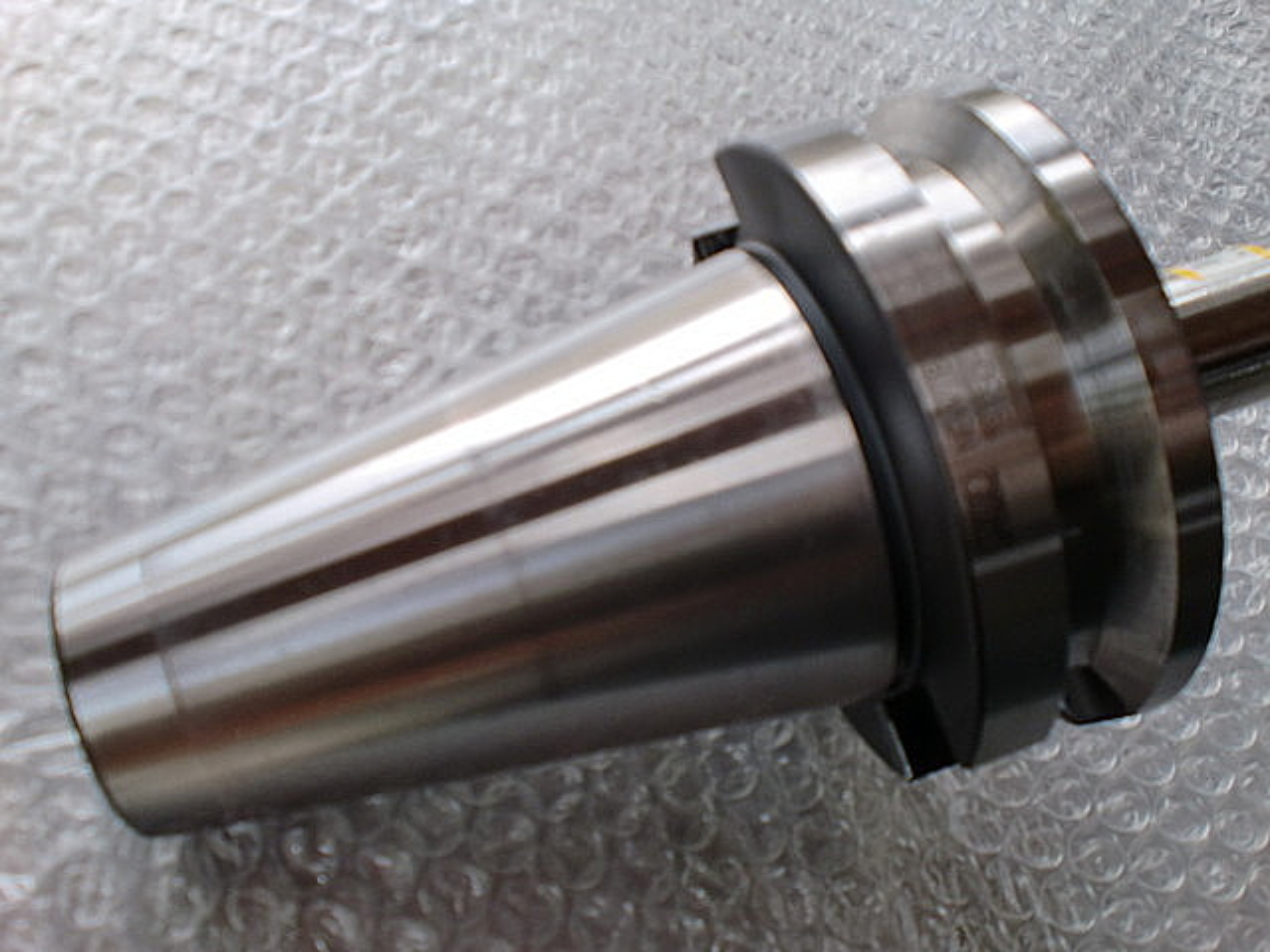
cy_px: 476
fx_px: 1284
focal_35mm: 35
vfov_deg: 40.7
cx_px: 635
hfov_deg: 52.6
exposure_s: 1/125
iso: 64
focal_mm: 6.3
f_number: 3.1
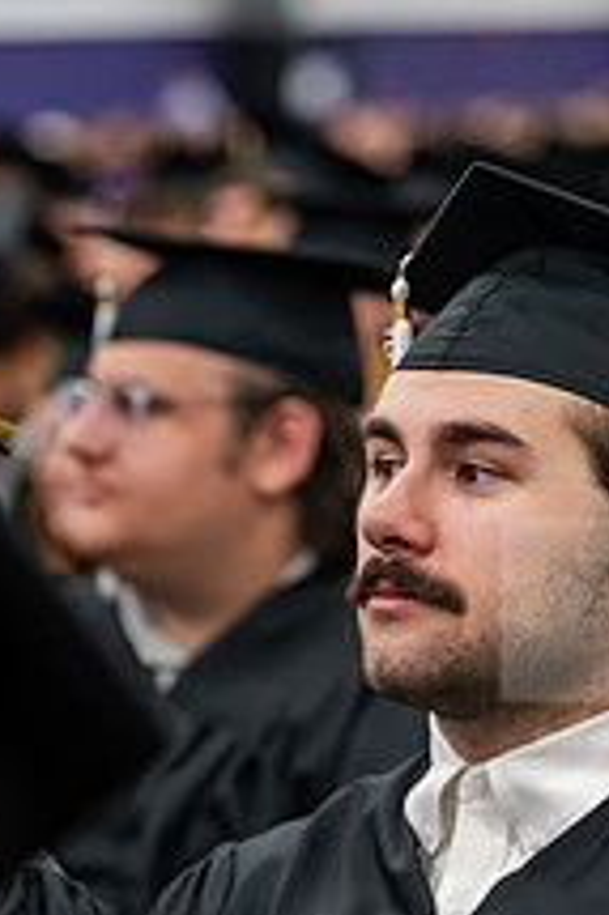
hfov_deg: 6.0
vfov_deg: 8.9
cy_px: 783
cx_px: 434
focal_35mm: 230
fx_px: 5845
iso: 2500
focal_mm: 110
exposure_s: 1/200
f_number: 3.2
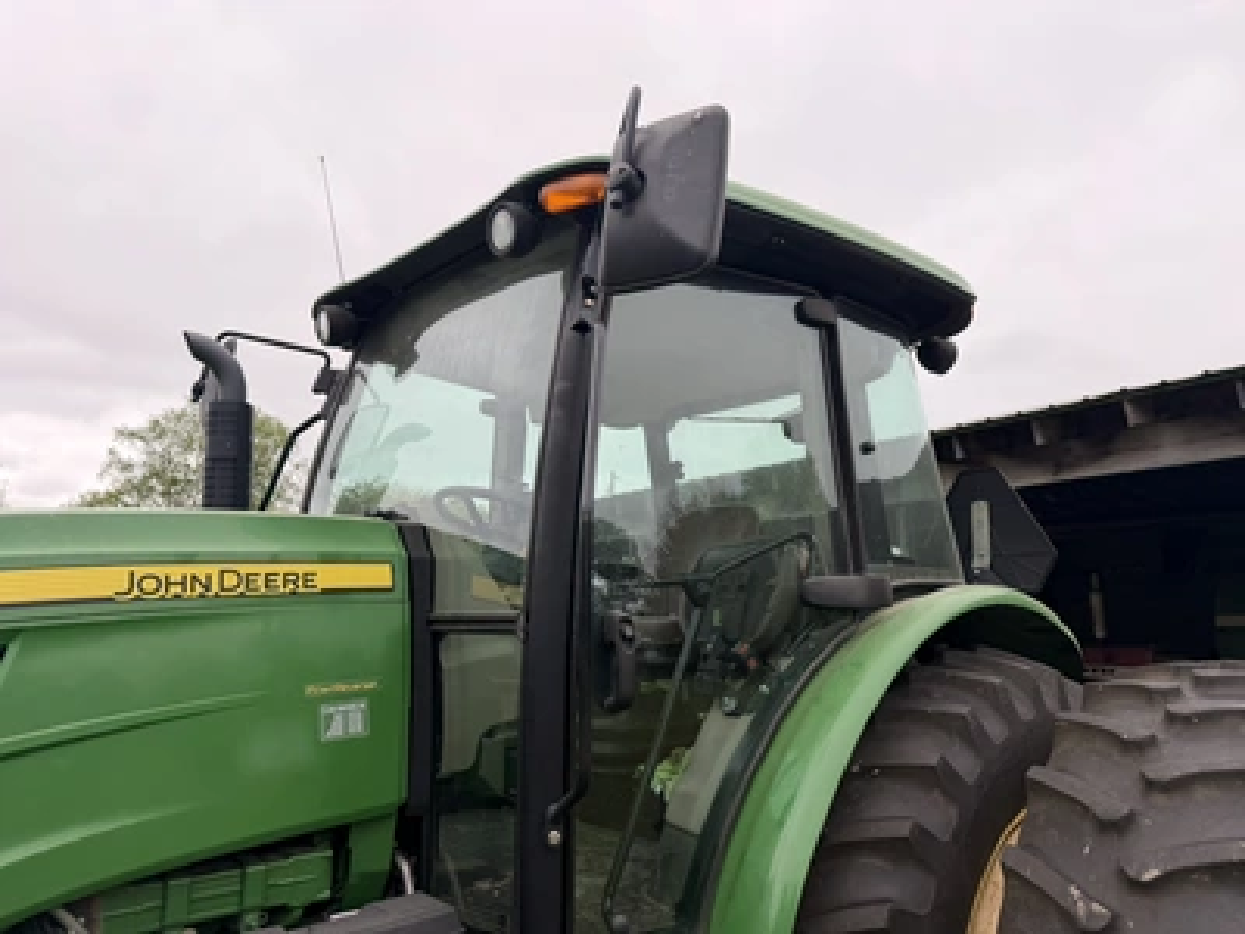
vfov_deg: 56.8
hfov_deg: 71.6
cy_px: 467
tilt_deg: +12.4
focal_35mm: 24
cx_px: 622
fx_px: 863
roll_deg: -4.9
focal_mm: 6.76
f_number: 1.78
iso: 80
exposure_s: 1/1075
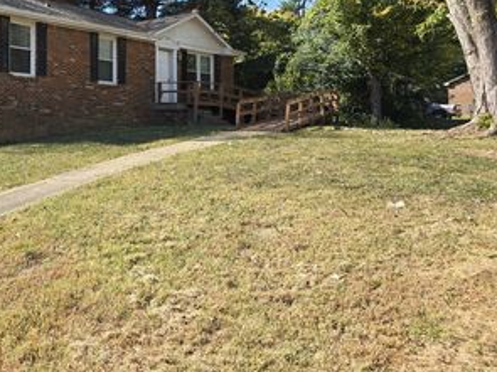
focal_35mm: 39
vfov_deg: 36.0
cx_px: 86
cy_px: 95
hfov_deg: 45.0
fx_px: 560
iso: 12
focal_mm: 6.3
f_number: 1.7
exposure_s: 1/320
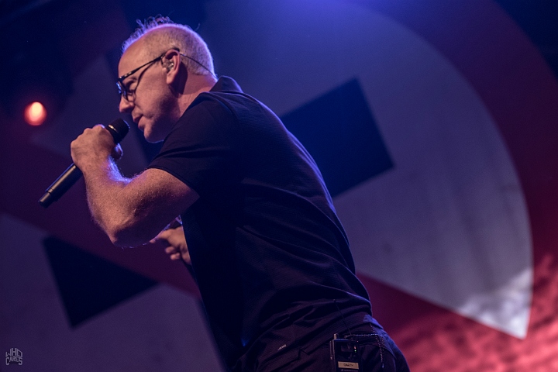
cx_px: 279
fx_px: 1627
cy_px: 186
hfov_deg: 19.5
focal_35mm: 105
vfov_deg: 13.0
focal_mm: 70
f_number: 2.8
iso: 1000
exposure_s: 1/160
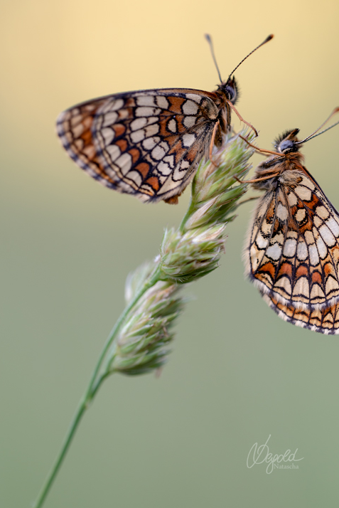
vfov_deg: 10.9
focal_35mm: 189
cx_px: 212
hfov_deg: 7.3
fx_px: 2666
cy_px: 263
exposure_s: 1/50
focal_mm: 150
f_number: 5.6
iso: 400
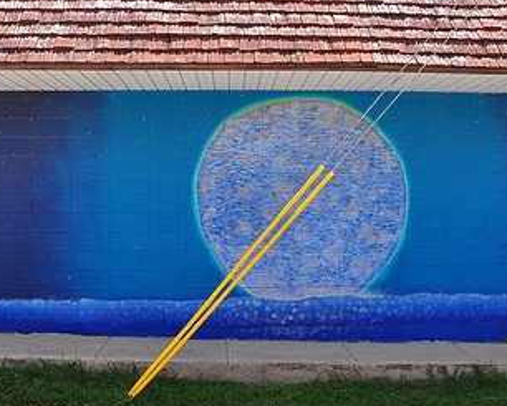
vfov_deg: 31.5
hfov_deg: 38.5
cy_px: 188
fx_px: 720
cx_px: 323
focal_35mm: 48
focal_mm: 18
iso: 200
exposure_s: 1/125
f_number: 11
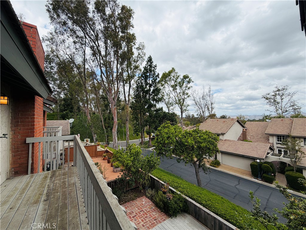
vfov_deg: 85.7
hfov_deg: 102.1
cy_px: 115
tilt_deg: +1.3
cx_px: 153
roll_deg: +0.7
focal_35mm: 14
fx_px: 124
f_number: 2.2
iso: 20
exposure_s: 1/770
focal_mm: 2.22
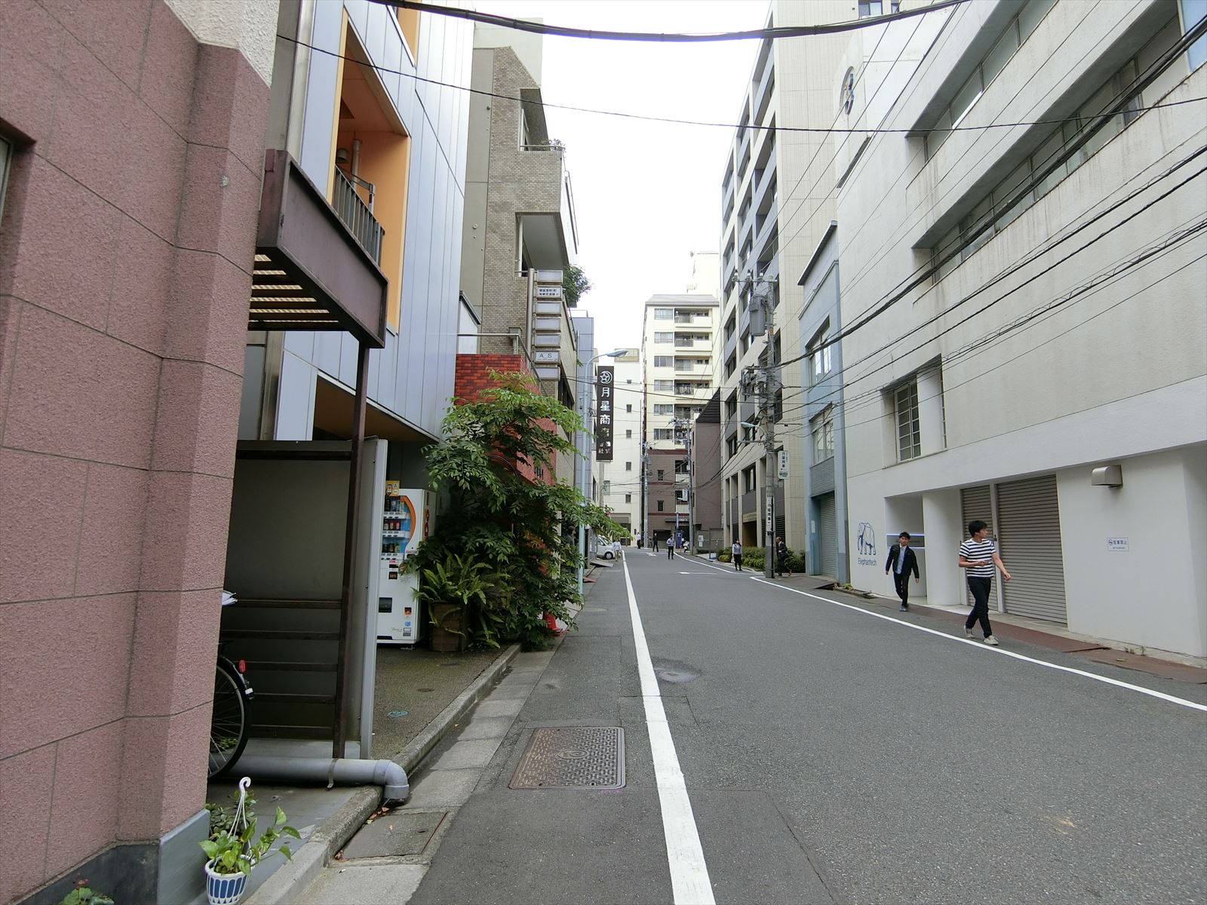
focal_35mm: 19
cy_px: 452
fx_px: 662
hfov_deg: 84.7
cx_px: 604
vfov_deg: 68.7
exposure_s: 1/400
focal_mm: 4.06
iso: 80
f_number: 2.7
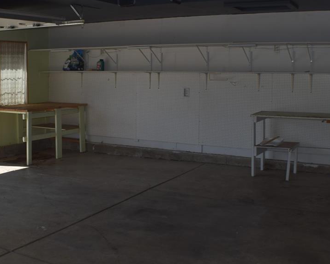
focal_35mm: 63
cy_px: 113
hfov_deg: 29.7
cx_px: 99
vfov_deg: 24.2
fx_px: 615
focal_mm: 20
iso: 100
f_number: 7.1
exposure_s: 1/200
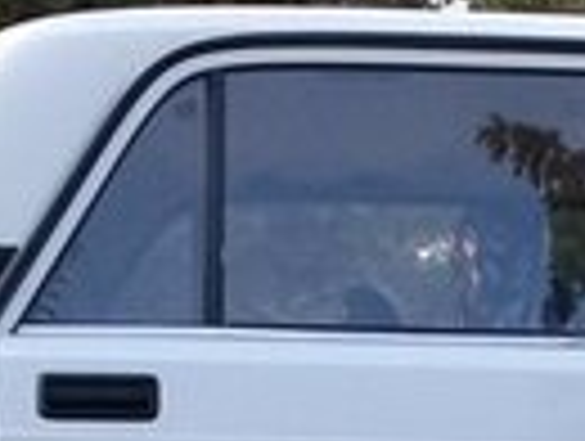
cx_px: 531
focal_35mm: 157
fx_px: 2658
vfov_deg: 9.1
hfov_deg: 12.5
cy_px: 758
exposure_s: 1/165
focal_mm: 3.3
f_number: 2.2
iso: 50
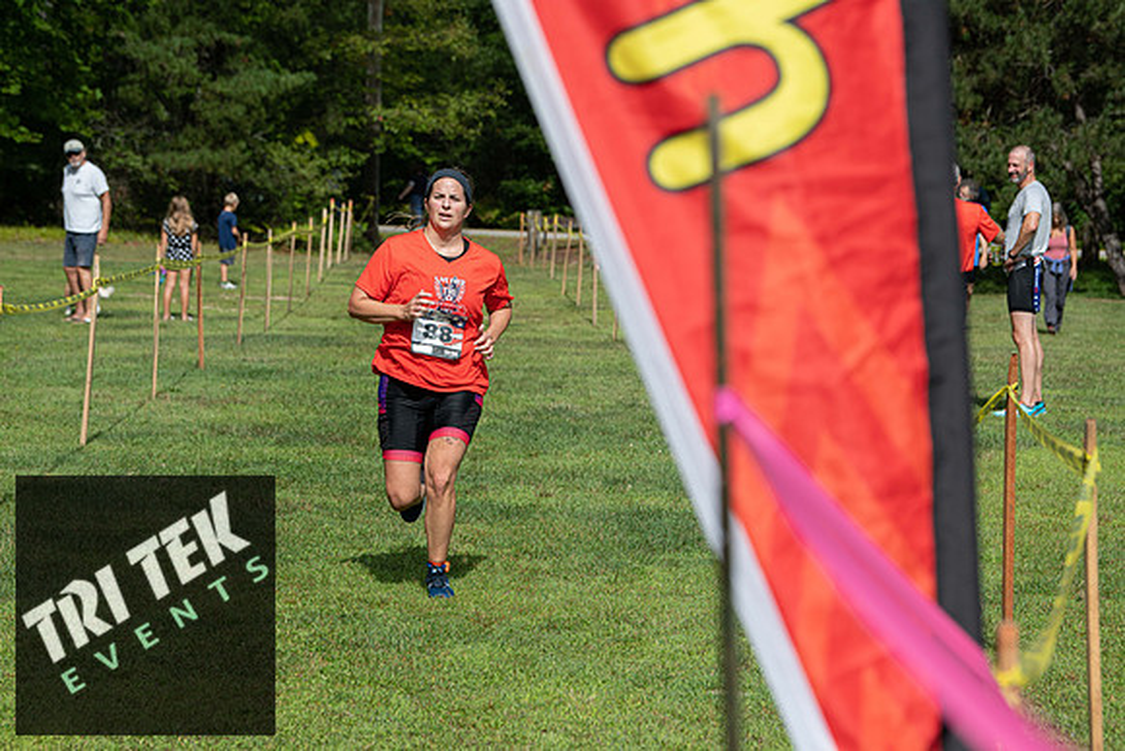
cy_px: 376
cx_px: 562
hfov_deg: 15.8
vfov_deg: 10.6
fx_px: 4063
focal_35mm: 130
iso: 200
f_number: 6.3
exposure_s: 1/1250
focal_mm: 130
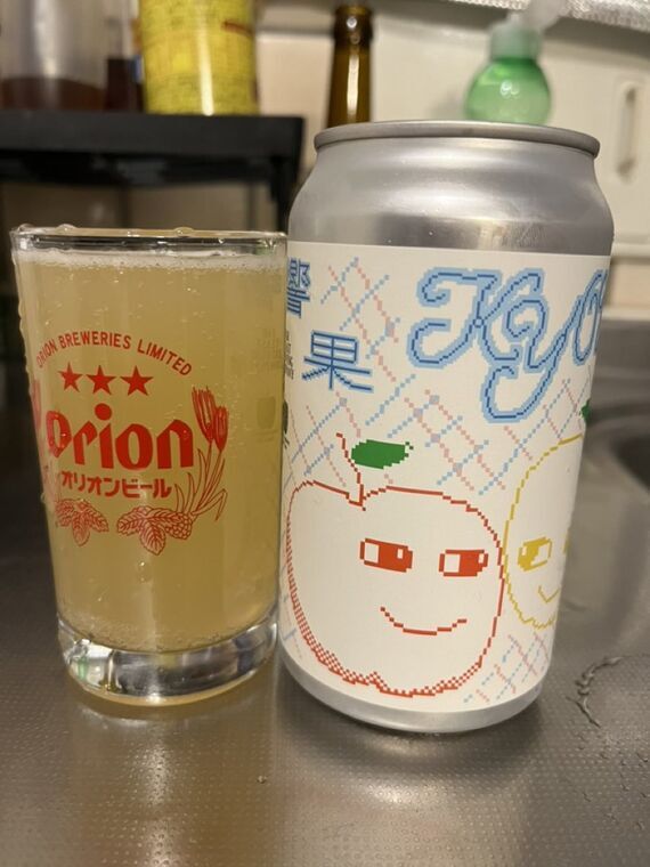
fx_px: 651
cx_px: 325
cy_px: 434
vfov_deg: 67.3
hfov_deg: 53.1
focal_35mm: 26
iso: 320
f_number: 1.6
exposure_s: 1/60
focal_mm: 5.1
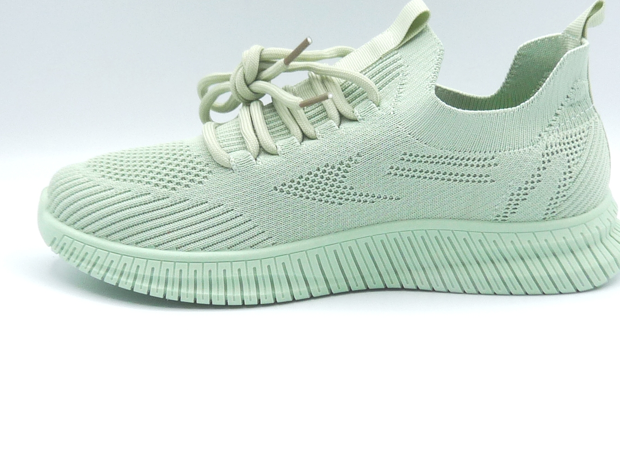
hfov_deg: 33.7
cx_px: 347
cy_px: 204
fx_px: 1021
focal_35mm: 57
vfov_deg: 25.7
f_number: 5
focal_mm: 4.8
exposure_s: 1/200
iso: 100
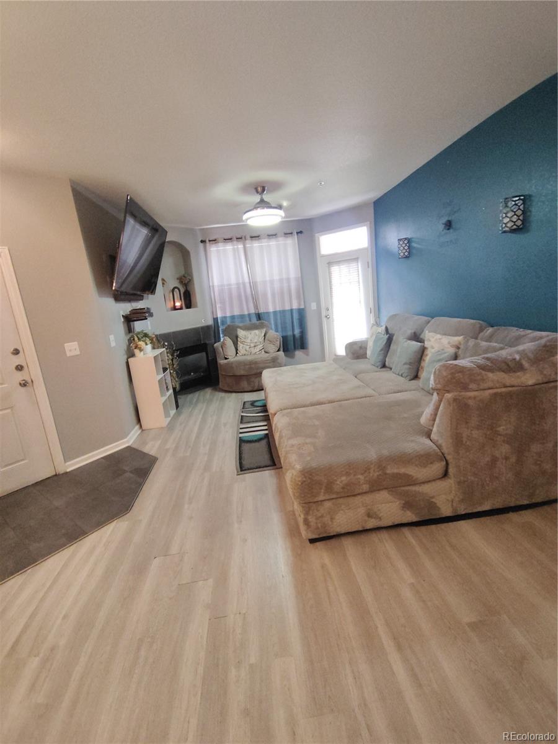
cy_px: 372
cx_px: 279
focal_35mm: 16
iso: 602
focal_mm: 2.13
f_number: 2.2
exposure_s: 1/24
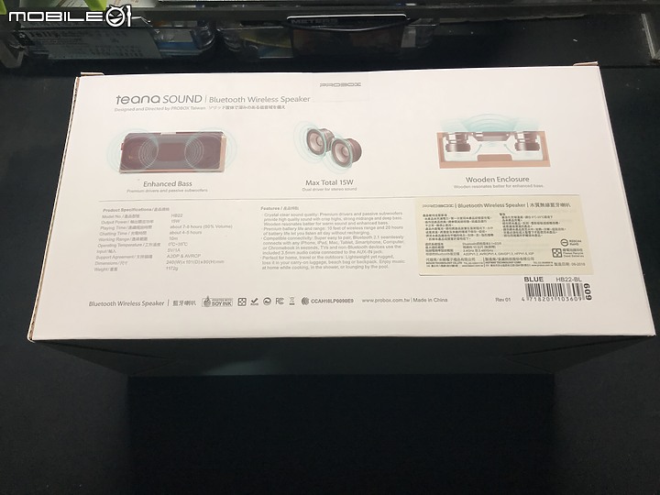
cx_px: 330
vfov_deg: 49.7
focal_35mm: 28
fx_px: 534
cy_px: 248
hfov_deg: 63.4
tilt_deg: -71.6
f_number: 1.8
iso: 25
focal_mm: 3.99
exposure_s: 1/60
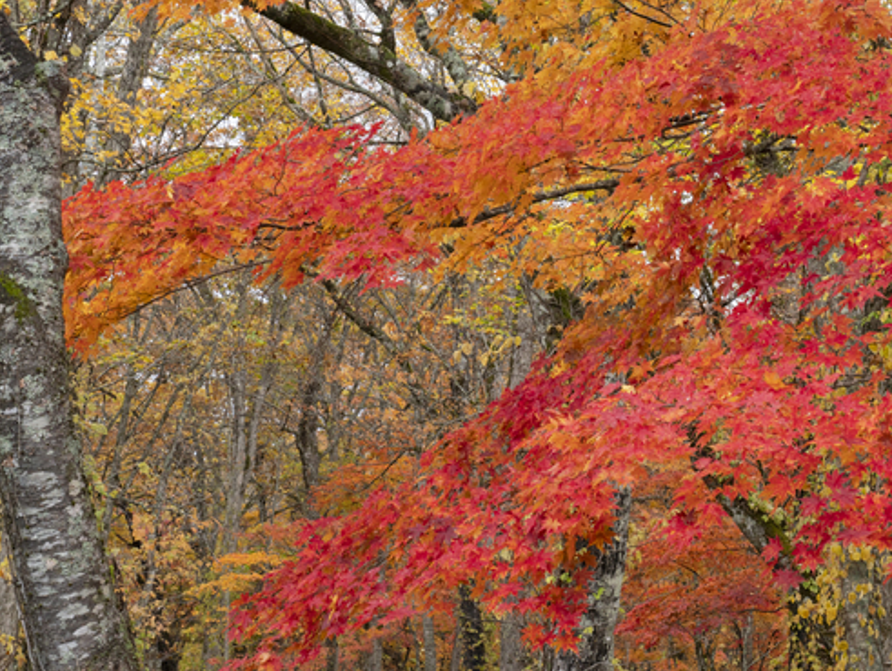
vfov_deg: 16.4
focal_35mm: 90
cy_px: 243
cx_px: 739
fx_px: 2321
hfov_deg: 21.4
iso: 400
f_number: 11
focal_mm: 46
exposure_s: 1/125
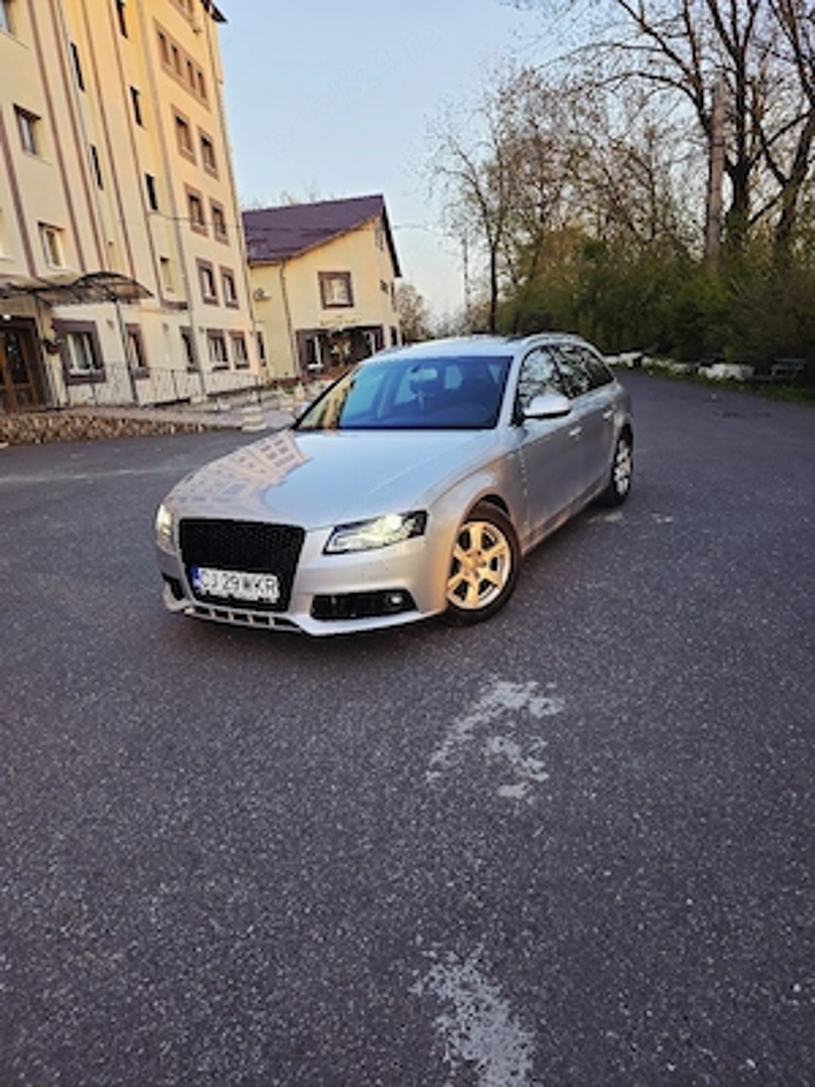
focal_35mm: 23
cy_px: 544
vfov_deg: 73.9
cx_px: 408
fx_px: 722
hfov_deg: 58.9
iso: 16
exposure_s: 1/67.1
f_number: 1.7
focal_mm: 6.3
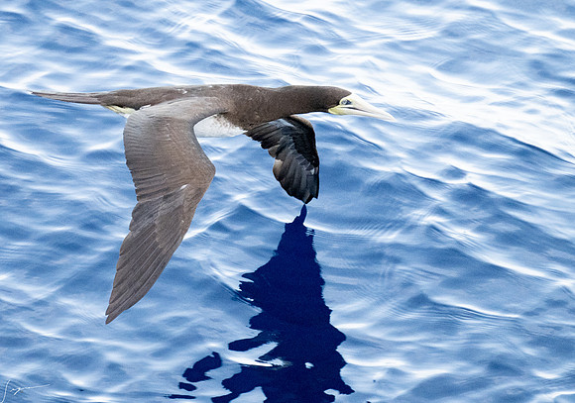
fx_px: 16008
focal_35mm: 986
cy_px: 11
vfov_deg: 1.4
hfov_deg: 2.1
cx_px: 212
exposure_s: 1/2000
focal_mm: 400
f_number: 5.6
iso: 2000
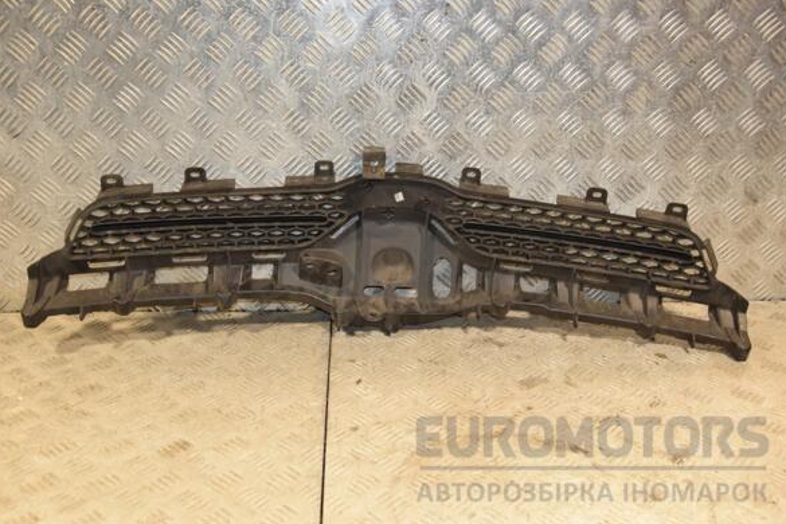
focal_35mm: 40
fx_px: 873
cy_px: 258
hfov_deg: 48.5
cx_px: 391
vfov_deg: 33.4
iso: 800
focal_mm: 26
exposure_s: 1/160
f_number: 5
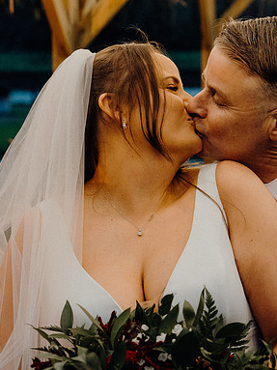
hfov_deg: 14.5
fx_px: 1089
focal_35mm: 102
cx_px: 191
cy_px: 186
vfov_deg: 19.3
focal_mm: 47
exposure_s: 1/160
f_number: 3.5
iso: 3200
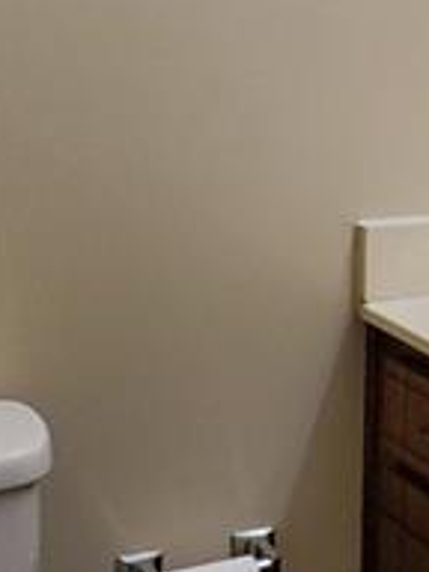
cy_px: 185
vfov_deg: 18.8
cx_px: 554
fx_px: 1719
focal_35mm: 104
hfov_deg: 13.7
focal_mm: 4.3
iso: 200
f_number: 2.4
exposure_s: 1/120
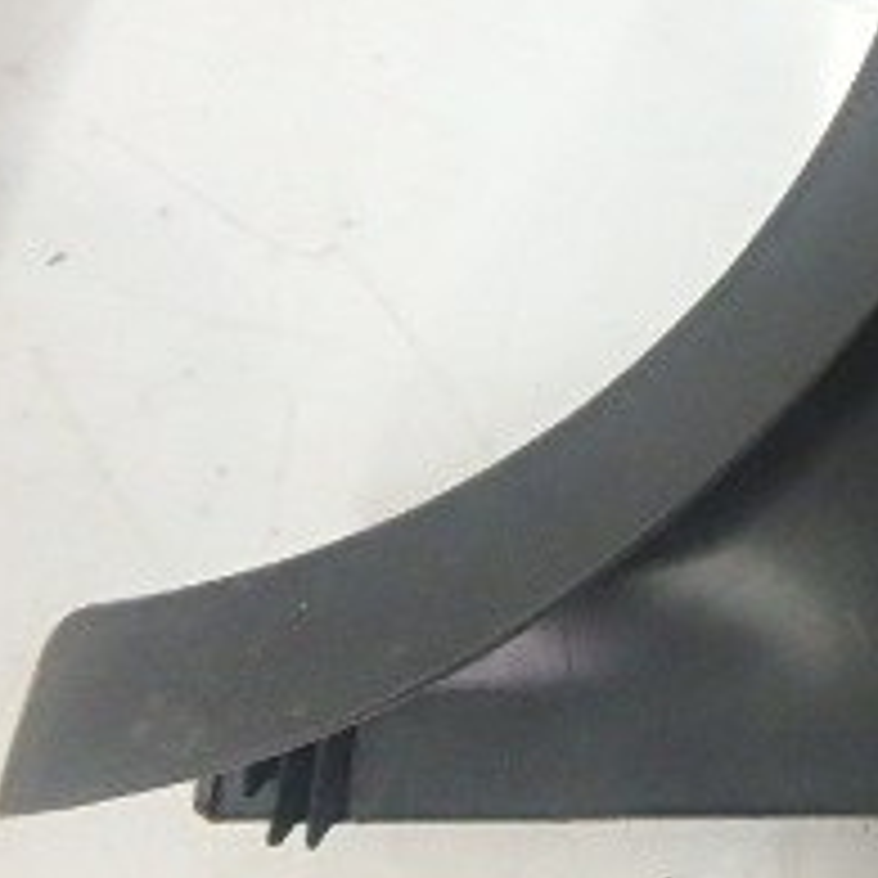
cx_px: 1319
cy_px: 95
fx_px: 1750
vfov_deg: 27.2
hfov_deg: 22.9
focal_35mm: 61
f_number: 3.5
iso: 800
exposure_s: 1/30
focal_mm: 3.7
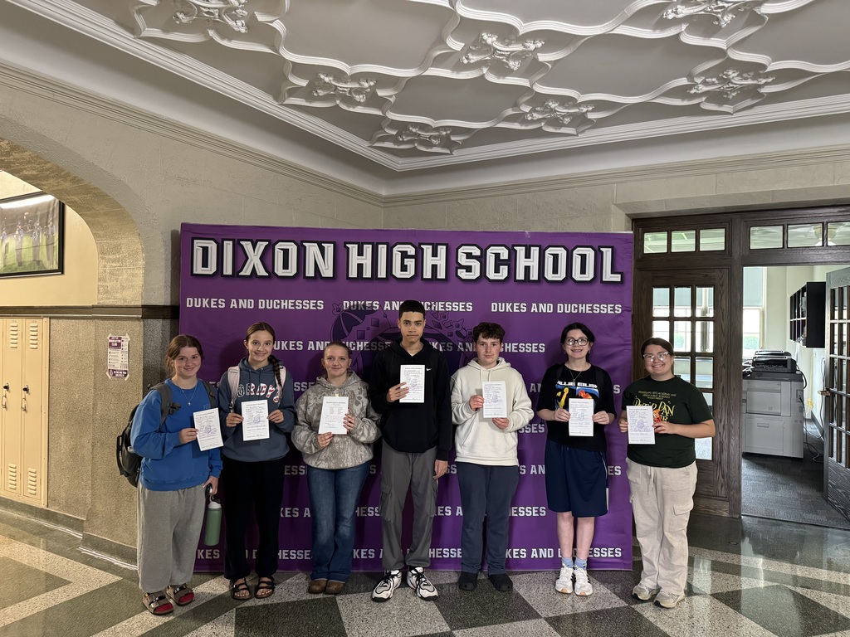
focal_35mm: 24
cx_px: 425
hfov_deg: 71.6
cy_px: 318
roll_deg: -0.4
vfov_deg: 56.8
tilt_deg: +0.5
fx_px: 589
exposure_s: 1/60
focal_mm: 6.76
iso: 640
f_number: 1.78
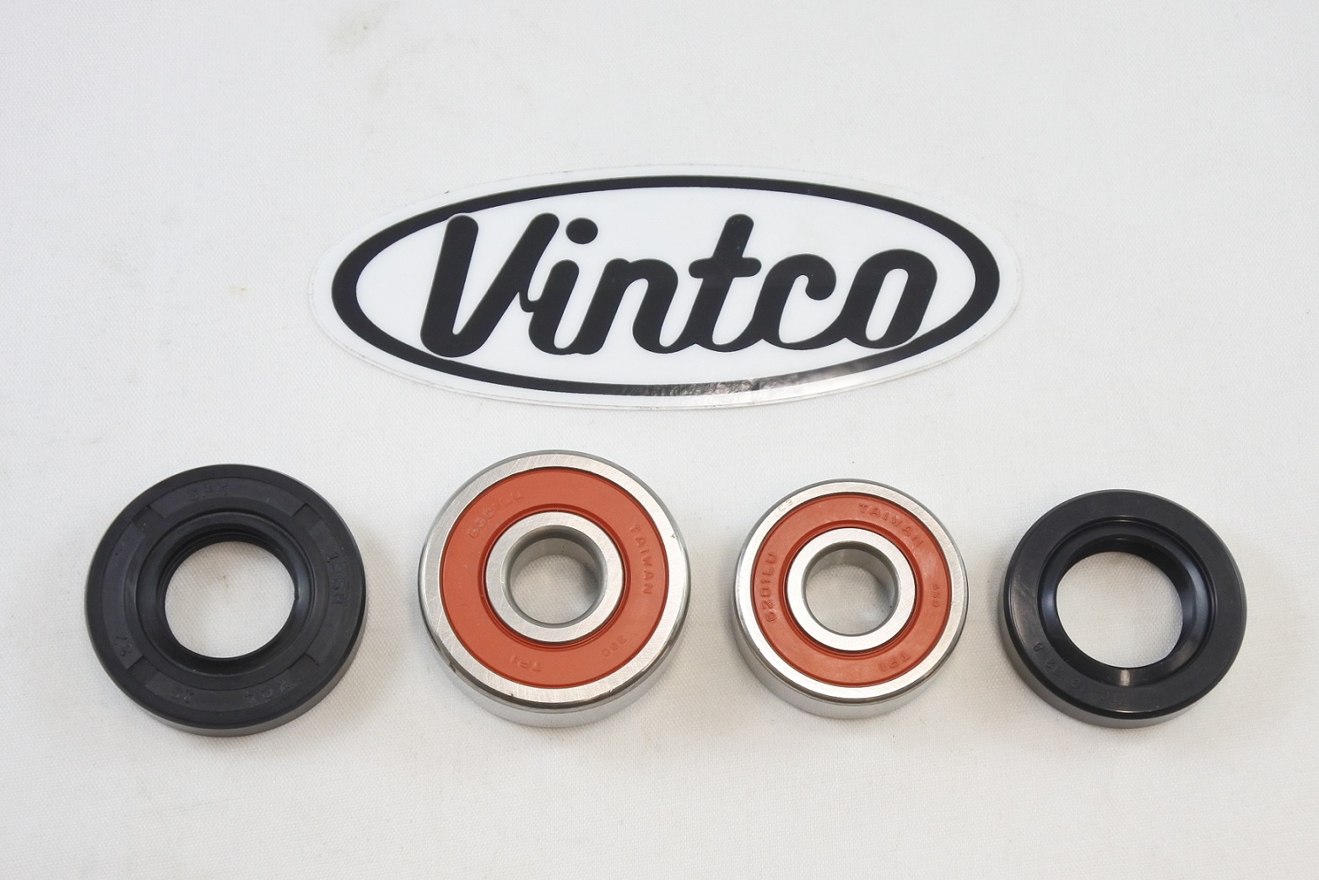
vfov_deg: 24.2
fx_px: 2052
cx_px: 660
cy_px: 440
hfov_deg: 35.6
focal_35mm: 56
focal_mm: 21
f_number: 4.8
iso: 560
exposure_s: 1/125
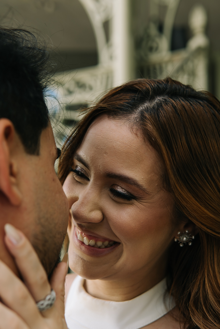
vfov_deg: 43.6
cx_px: 110
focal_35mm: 45
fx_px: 412
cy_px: 164
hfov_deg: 29.9
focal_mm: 30
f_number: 2.8
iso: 100
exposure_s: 1/160
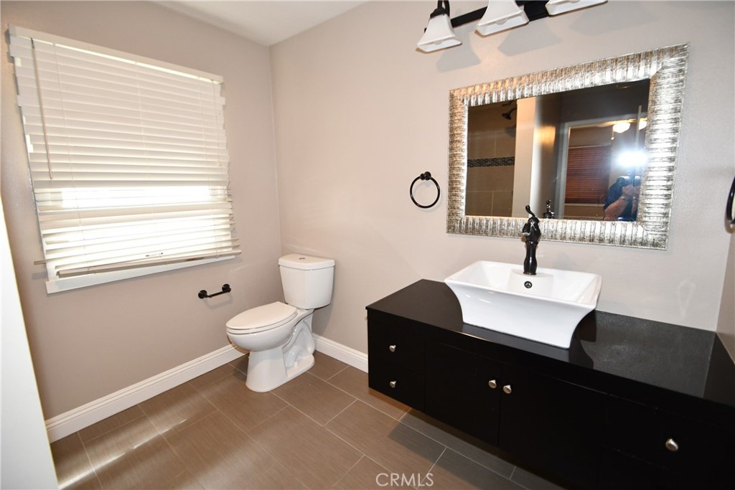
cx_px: 368
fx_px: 306
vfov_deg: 77.3
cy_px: 245
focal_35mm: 15
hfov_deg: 100.4
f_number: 4
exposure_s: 1/60
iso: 1000
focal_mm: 10
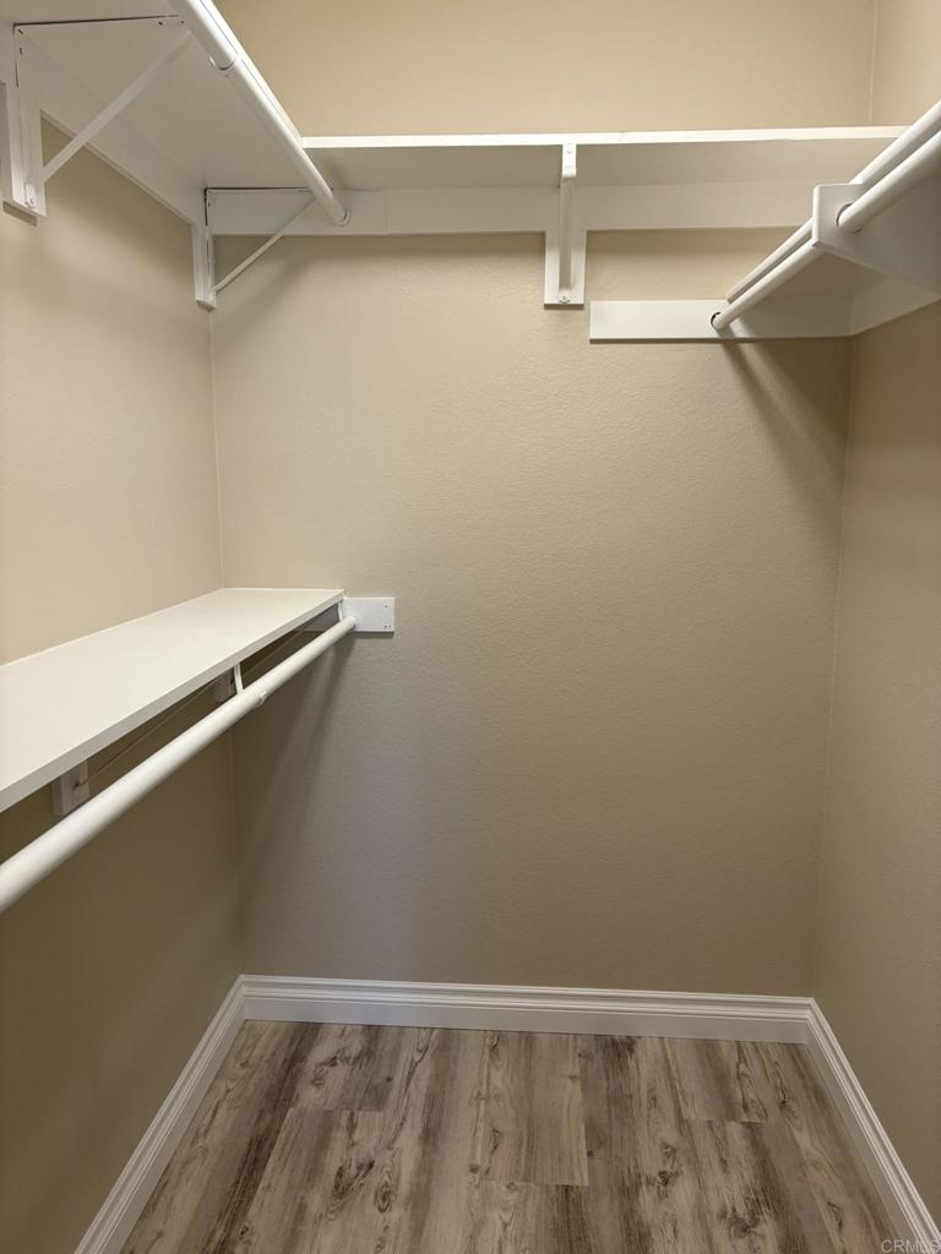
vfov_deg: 67.3
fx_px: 942
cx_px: 470
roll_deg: -0.8
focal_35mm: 26
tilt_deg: -9.6
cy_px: 627
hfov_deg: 53.1
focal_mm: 5.96
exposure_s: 1/60
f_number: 1.6
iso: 160
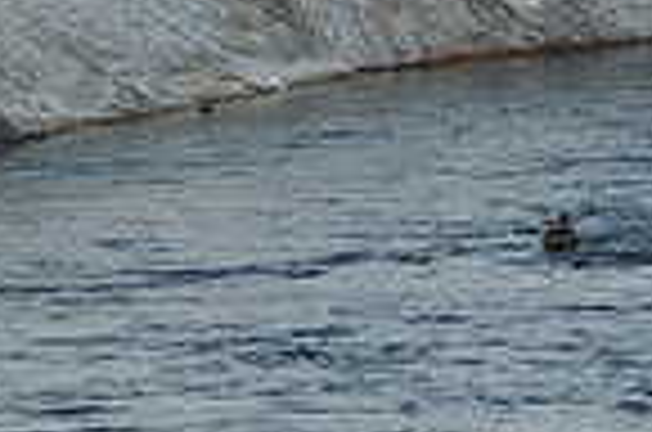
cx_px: 697
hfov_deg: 4.9
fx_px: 7608
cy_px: 220
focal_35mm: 421
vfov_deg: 3.3
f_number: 9
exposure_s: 1/320
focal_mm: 70
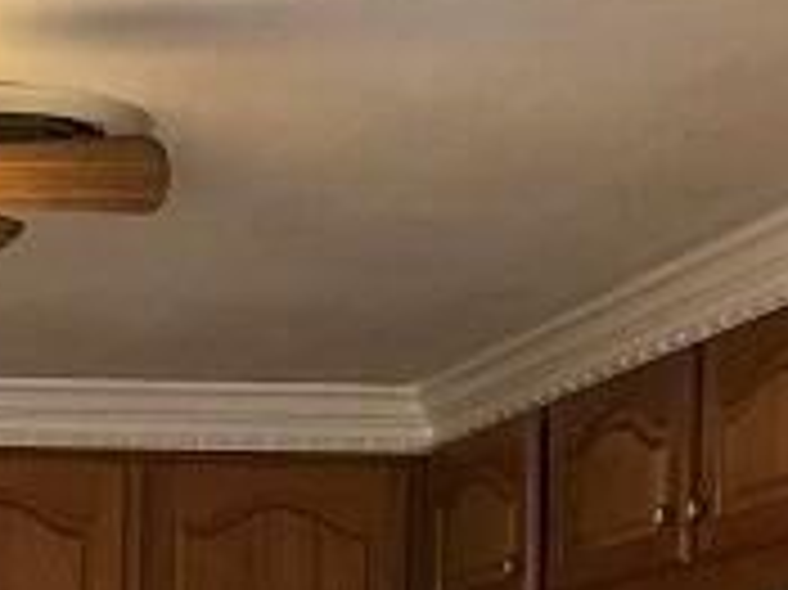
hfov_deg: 14.6
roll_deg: -0.3
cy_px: 1320
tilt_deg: -7.1
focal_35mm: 128
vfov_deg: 10.3
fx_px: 2912
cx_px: -288
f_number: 1.8
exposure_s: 1/24
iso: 40
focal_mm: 3.99
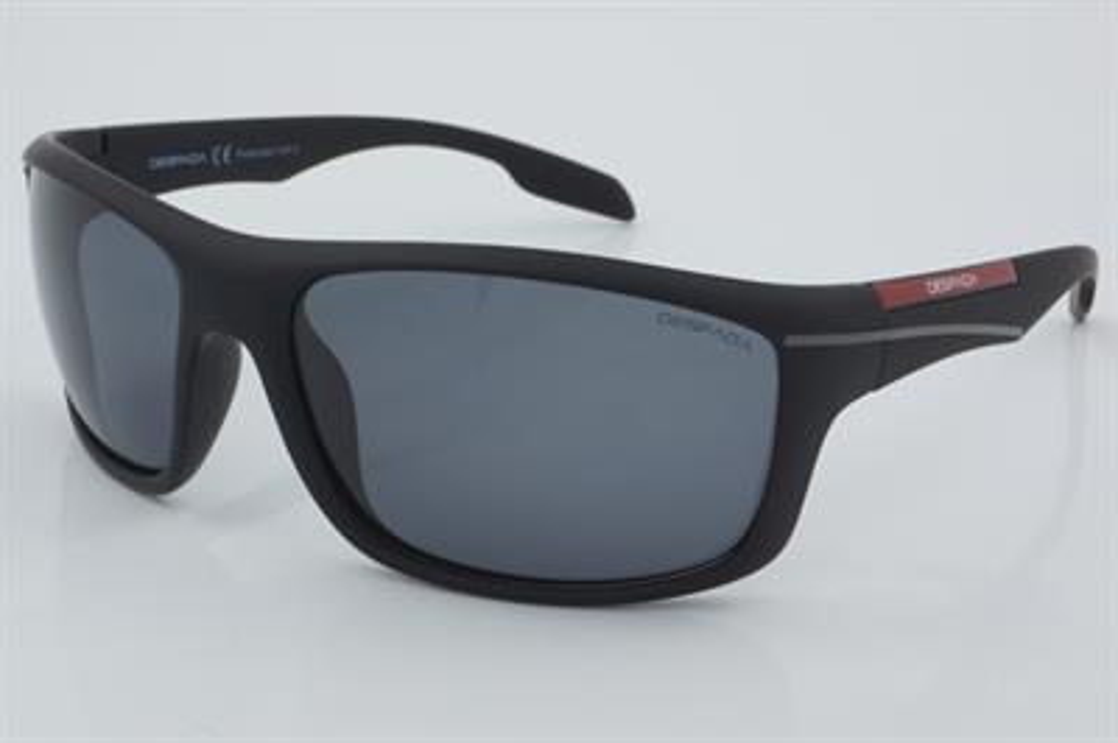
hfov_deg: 27.0
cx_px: 559
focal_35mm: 75
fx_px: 2327
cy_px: 372
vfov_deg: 18.2
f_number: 32
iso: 100
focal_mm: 50
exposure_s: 1/4
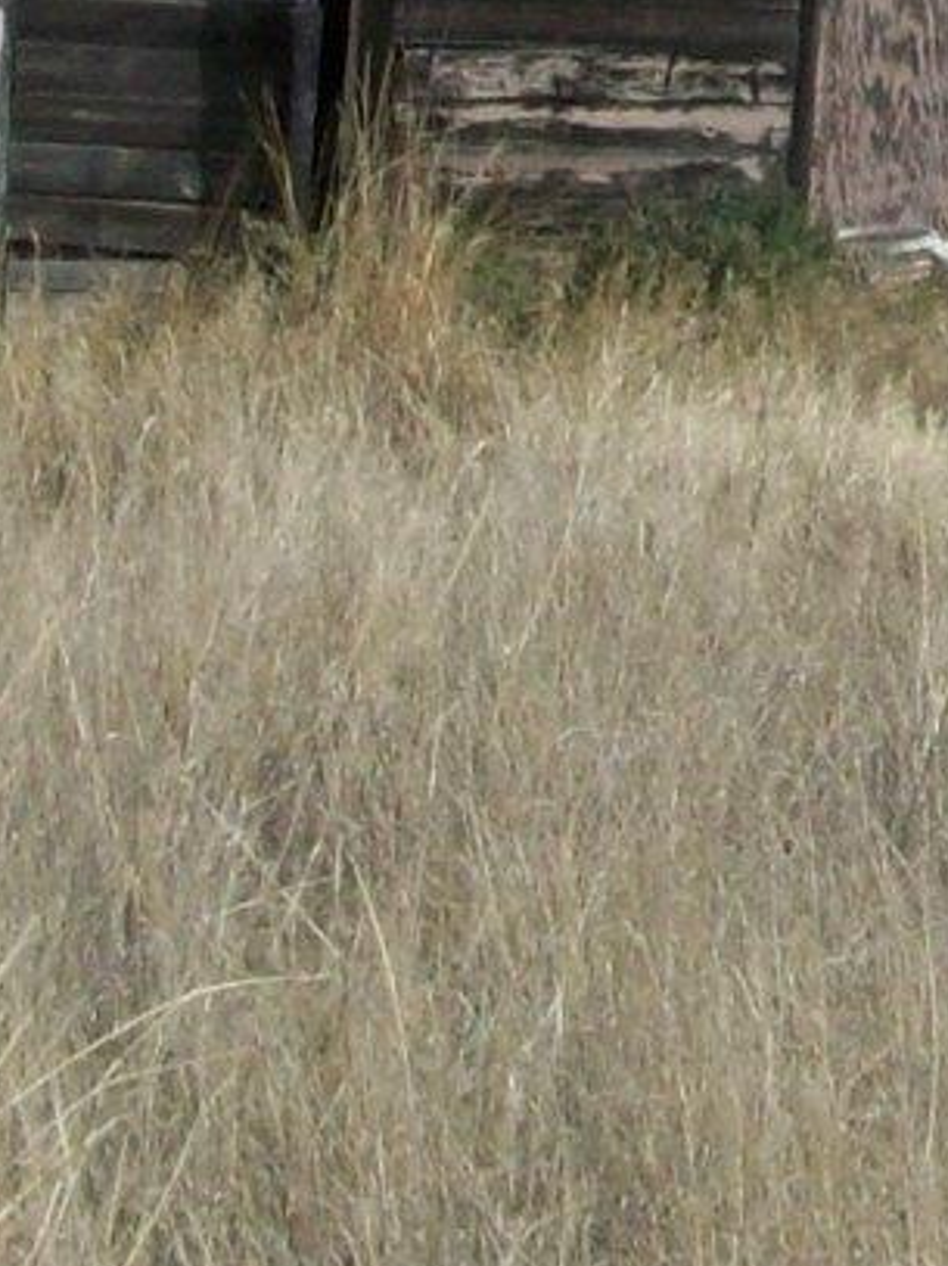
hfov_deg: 8.3
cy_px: -824
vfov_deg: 11.0
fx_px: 6247
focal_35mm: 171
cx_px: 1719
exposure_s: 1/525
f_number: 5.5
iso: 64
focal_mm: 5.7
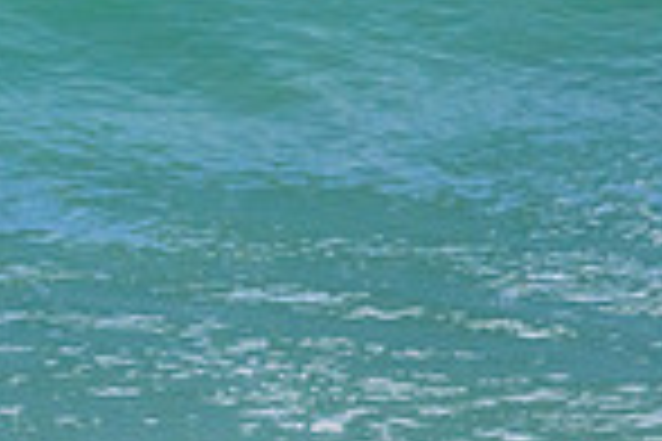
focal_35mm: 3160
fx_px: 58104
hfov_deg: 0.7
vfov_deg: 0.4
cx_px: -437
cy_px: -241
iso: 2200
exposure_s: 1/2000
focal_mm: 800
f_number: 11
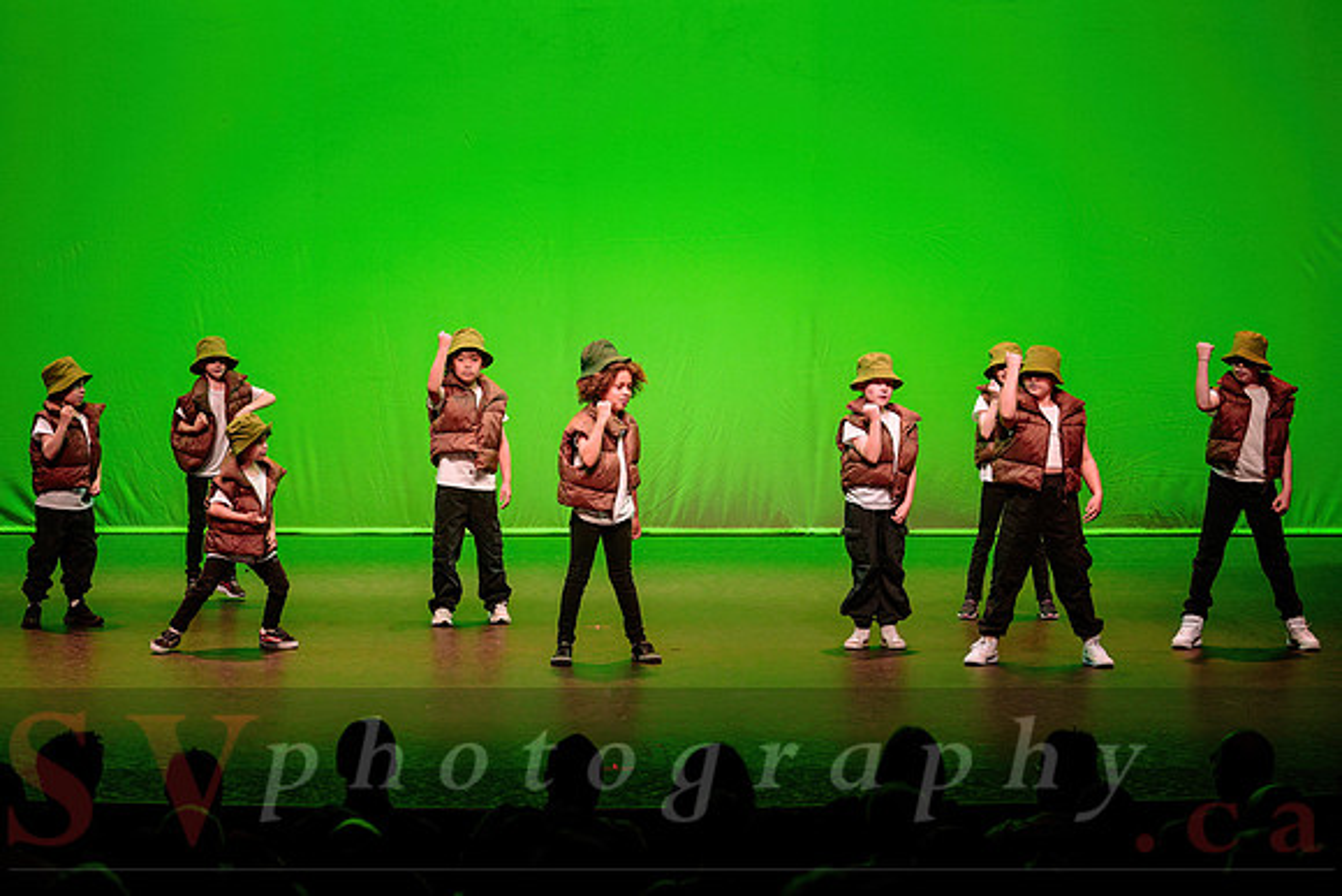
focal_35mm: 104
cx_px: 670
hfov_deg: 19.7
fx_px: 3859
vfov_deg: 13.2
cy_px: 395
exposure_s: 1/400
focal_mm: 90
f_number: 2.8
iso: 1250
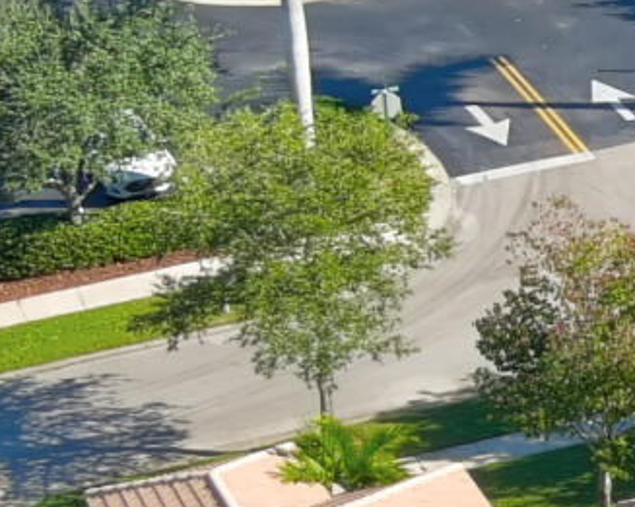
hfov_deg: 7.3
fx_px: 4694
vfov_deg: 6.2
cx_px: 1526
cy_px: 207
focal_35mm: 250
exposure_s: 1/105
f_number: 8
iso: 105
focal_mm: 10.6
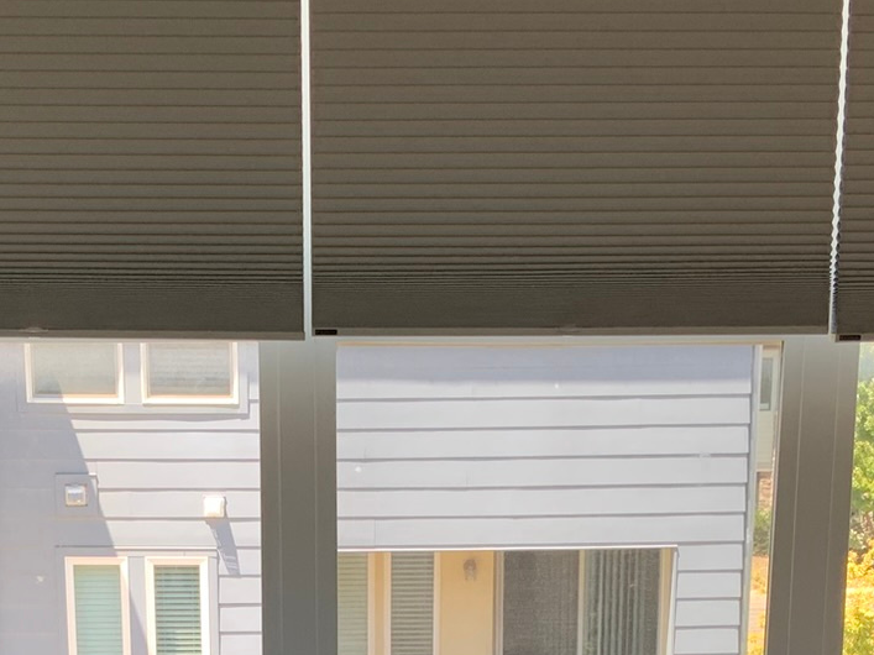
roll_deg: +0.4
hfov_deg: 23.3
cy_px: 906
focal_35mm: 84
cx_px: 355
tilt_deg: -12.9
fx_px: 2121
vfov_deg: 16.4
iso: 20
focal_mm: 3
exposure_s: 1/122
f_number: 1.8
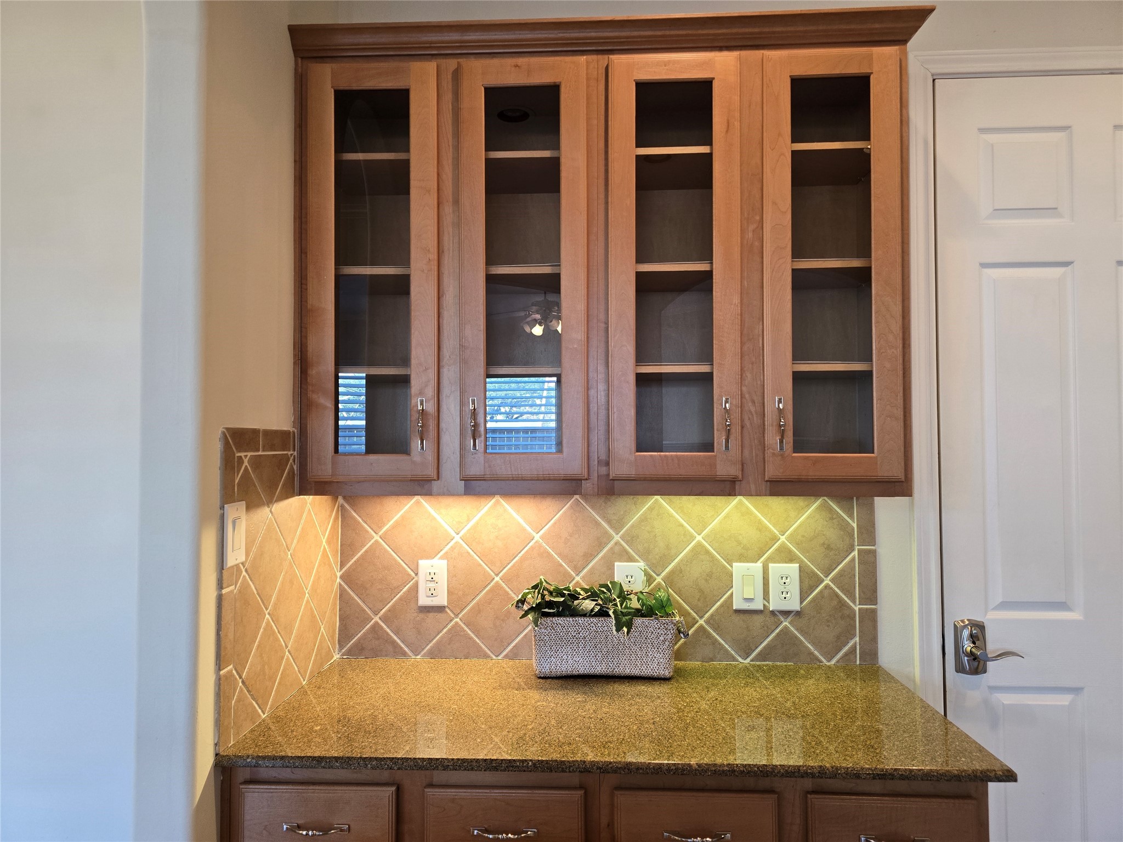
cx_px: 562
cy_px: 421
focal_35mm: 23
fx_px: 746
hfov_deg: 73.9
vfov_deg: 58.9
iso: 200
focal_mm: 6.3
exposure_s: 1/120
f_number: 1.7
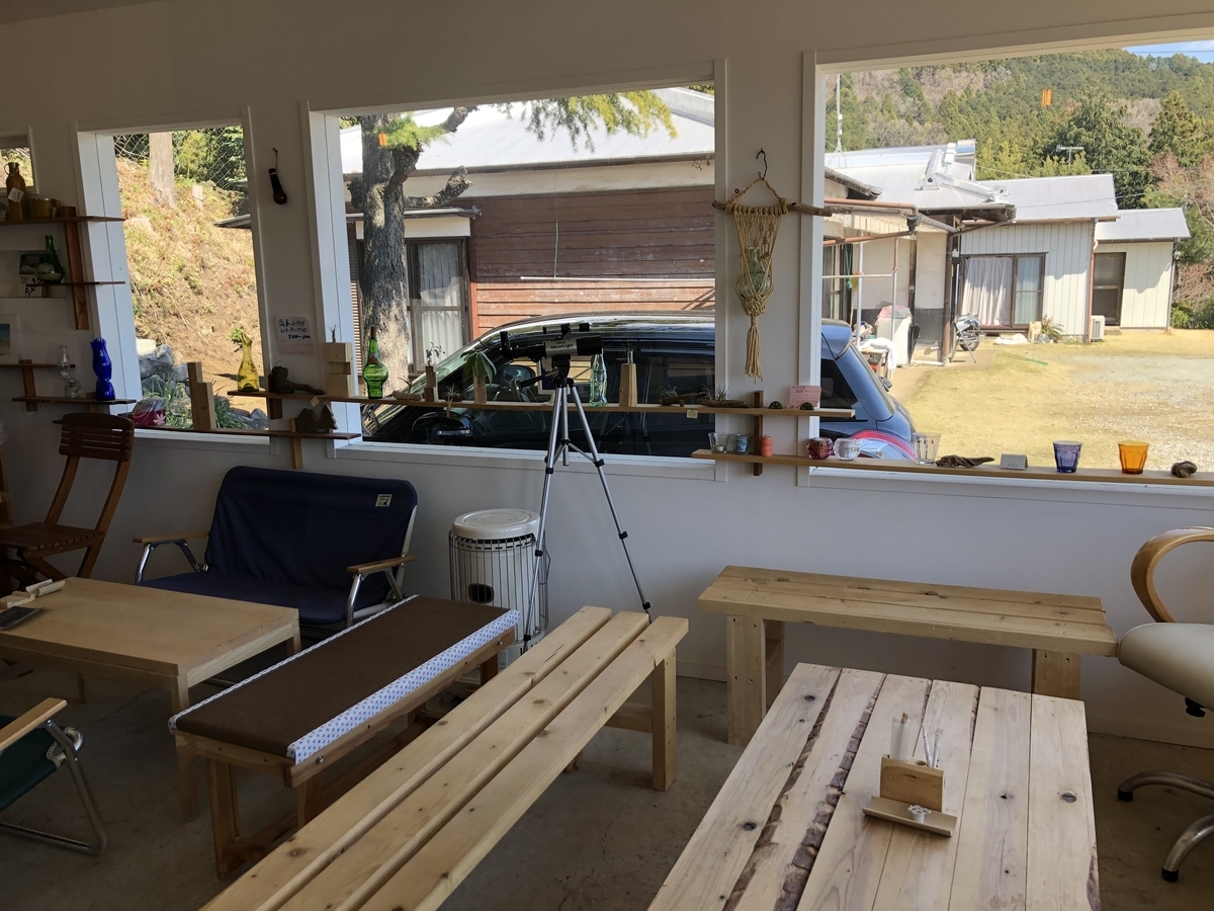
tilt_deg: -11.6
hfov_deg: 63.4
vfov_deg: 49.7
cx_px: 607
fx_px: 982
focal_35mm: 28
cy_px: 456
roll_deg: +0.7
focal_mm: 3.99
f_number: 1.8
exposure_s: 1/296
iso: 20
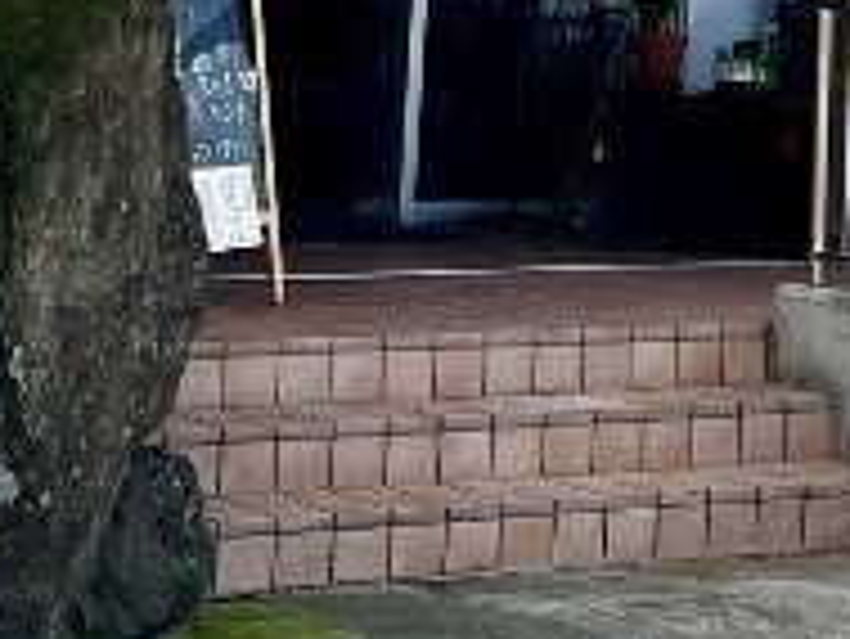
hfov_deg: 13.8
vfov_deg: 9.5
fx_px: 3464
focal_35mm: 141
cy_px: -846
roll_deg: -2.6
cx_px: 805
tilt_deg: +13.7
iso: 50
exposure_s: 1/5319
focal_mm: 5.7
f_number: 1.5
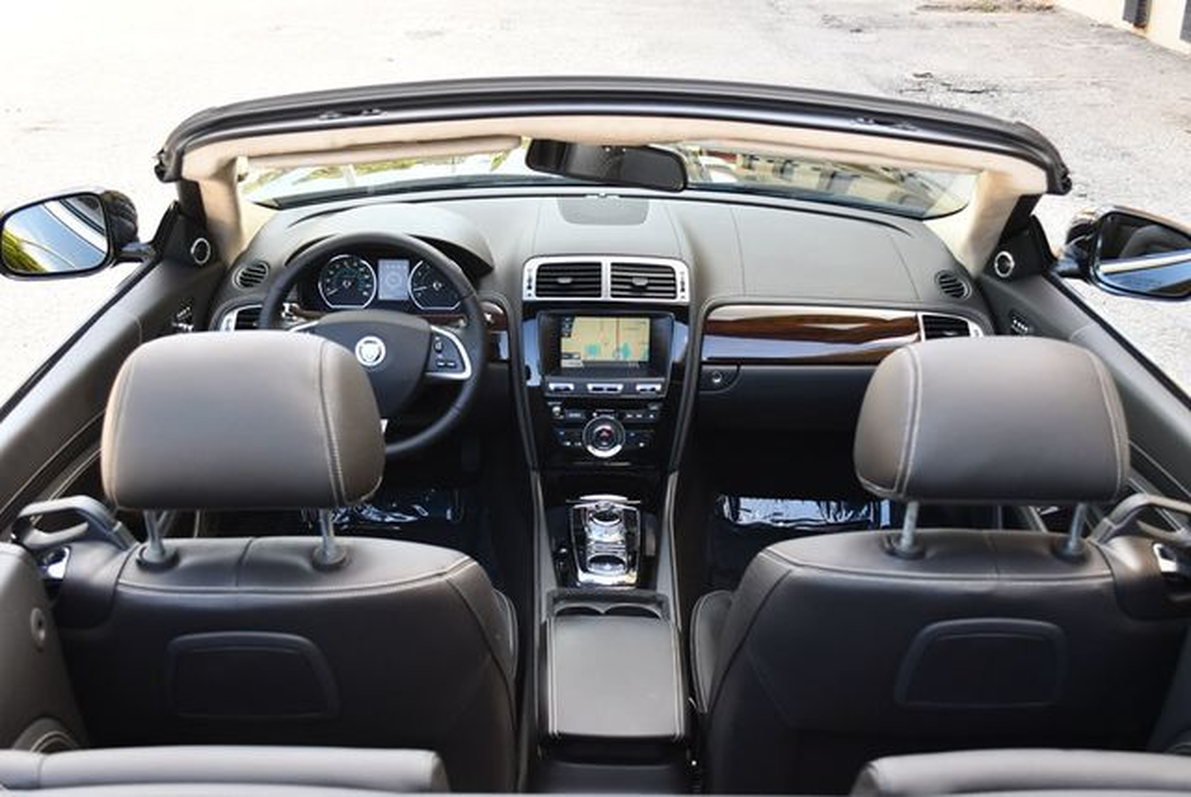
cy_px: 398
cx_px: 596
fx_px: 1325
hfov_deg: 48.4
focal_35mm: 40
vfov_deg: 33.5
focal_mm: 20
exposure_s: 1/250
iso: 400
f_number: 4
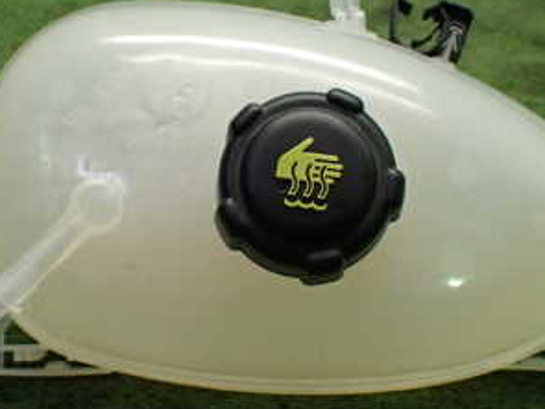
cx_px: 262
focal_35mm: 61
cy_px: 200
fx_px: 960
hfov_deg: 31.7
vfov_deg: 24.0
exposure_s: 1/125
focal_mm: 5.4
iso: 500
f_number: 2.3
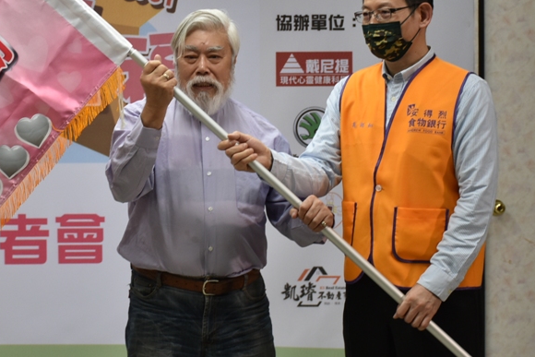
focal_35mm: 104
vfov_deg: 13.2
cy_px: 126
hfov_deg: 19.5
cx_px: 132
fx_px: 1546
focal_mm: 42
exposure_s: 1/80
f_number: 4.5
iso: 400
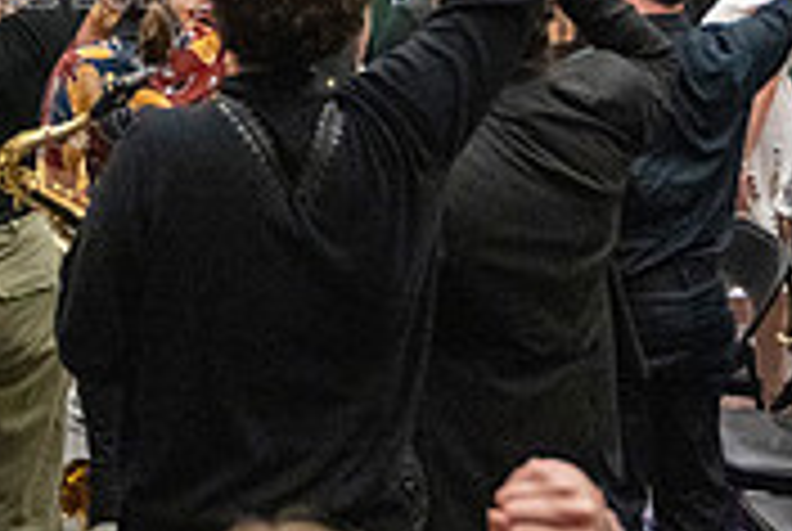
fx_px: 1741
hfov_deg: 24.5
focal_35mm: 79
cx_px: 9
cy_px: -205
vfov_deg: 16.2
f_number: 4
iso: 10000
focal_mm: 24
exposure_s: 1/500
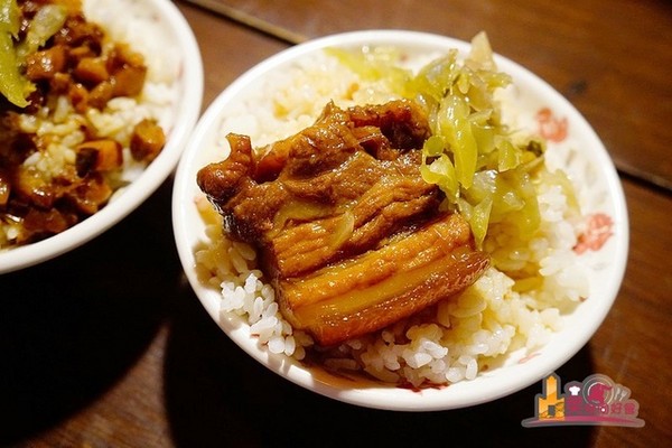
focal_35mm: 38
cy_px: 224
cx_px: 336
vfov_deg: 35.5
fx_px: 700
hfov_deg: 51.3
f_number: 4
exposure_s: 1/60
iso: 4000
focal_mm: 25
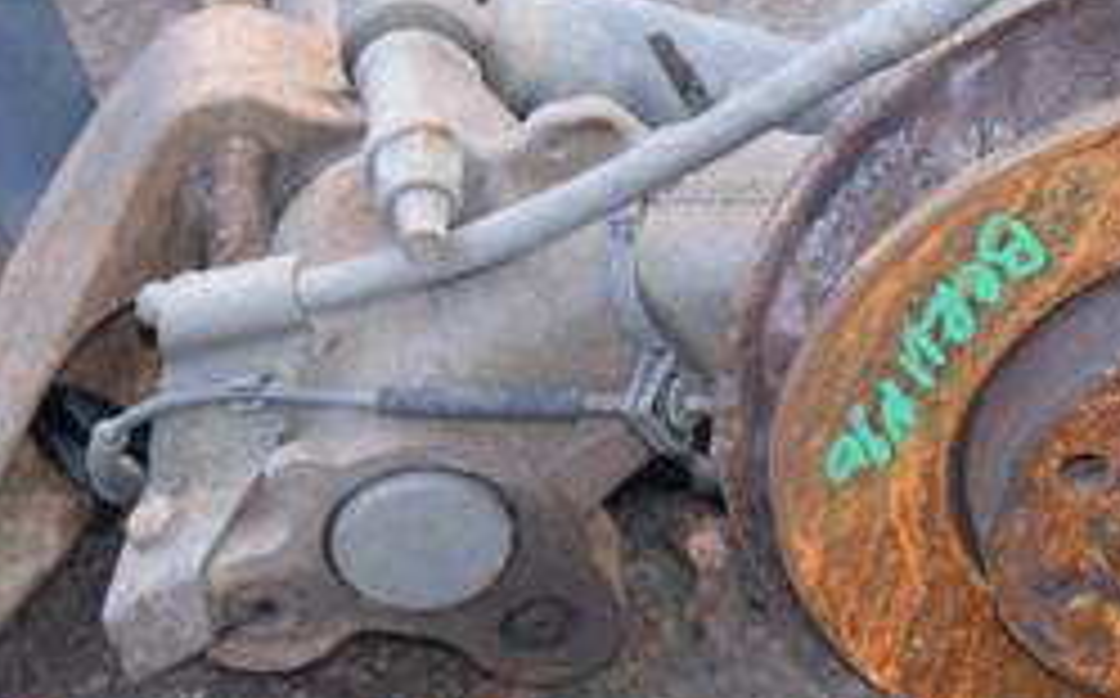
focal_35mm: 155
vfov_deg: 8.4
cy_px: 369
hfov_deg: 13.5
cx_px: 697
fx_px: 4726
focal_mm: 42
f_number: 4.8
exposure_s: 1/125
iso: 800
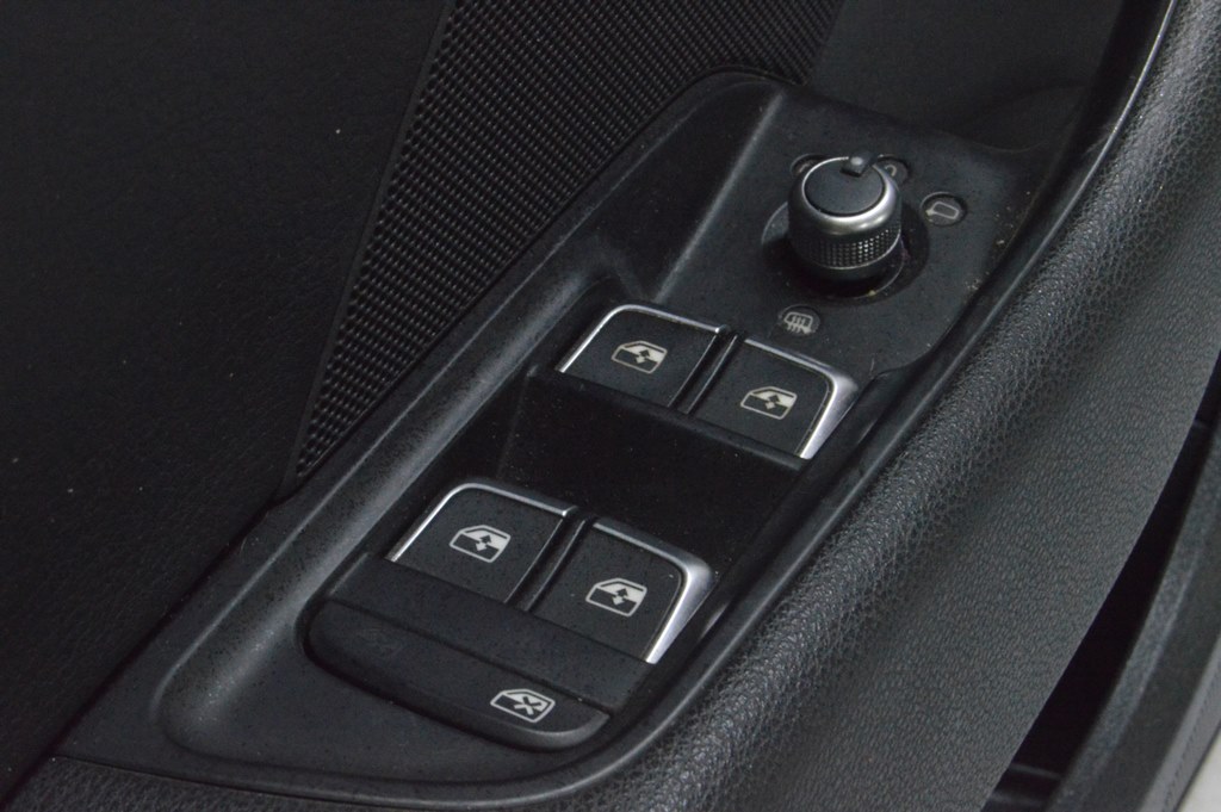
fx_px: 2796
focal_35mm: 82
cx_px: 610
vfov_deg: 16.5
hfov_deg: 24.6
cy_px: 406
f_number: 20
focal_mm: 55
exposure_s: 1/15
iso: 6400
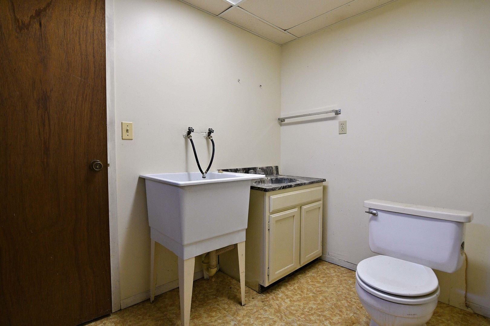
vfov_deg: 69.7
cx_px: 245
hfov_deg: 92.4
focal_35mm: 17
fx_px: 235
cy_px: 163
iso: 1000
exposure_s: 1/60
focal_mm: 11.5
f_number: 4
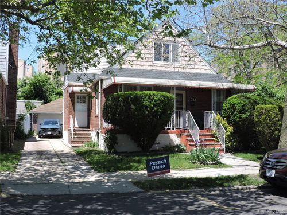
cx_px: 144
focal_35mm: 40
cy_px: 108
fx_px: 332
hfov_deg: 46.8
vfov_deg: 36.0
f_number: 3.3
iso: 100
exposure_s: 1/500
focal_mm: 7.1
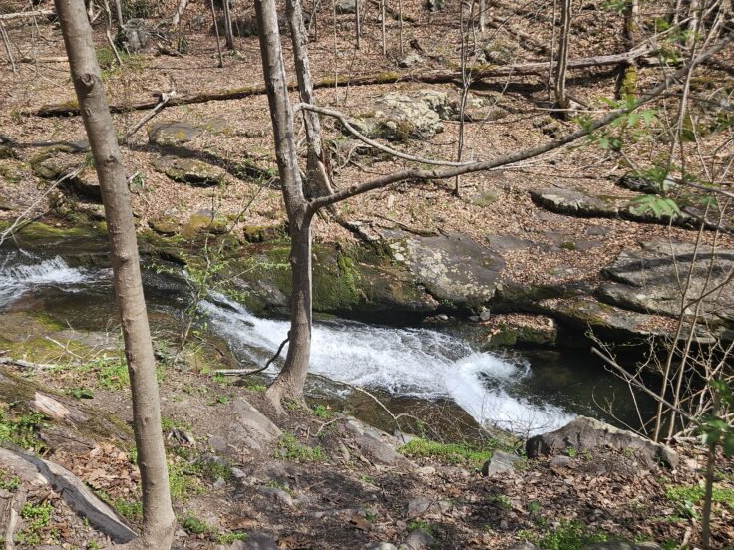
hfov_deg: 56.7
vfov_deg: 44.1
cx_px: 327
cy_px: 258
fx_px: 679
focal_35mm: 32
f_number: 1.8
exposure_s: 1/960
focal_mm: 5.4
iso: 25
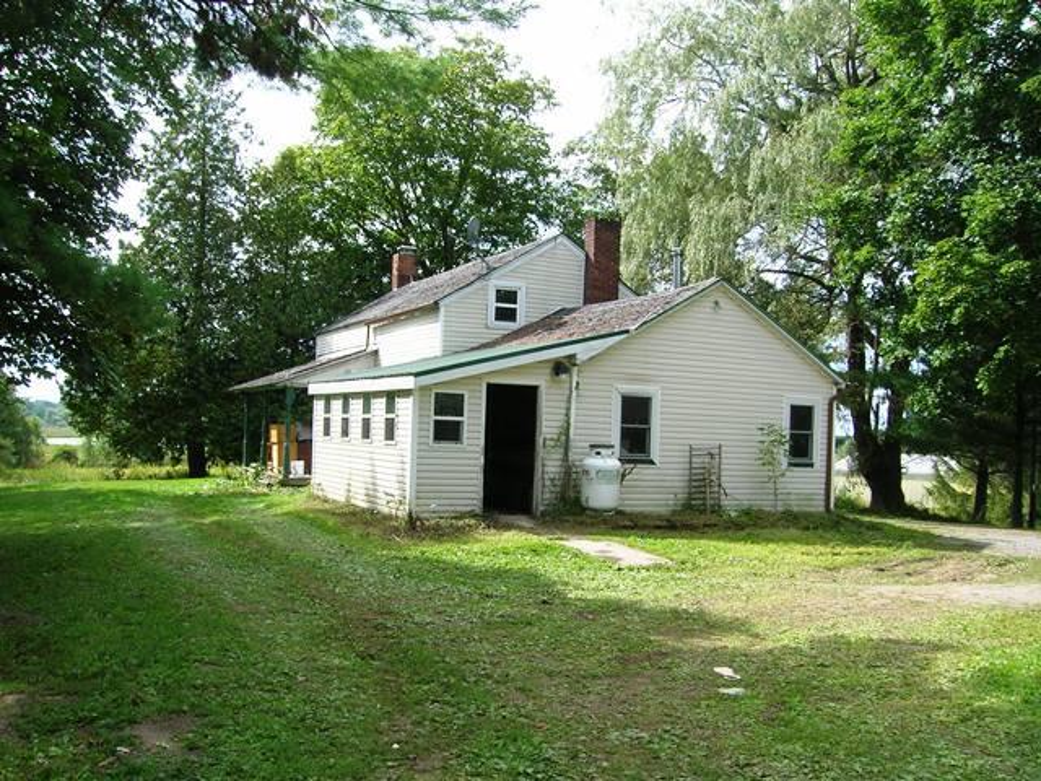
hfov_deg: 54.0
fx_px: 1022
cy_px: 390
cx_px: 520
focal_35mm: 34
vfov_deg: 41.8
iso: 50
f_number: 4.9
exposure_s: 1/165
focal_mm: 5.7
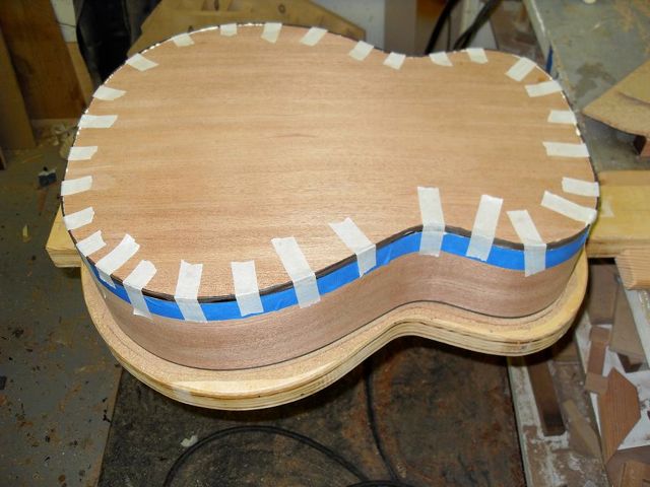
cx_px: 325
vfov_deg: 40.7
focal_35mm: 35
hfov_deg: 52.6
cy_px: 244
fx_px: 657
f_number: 2.8
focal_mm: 6.3
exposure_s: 1/45
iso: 100
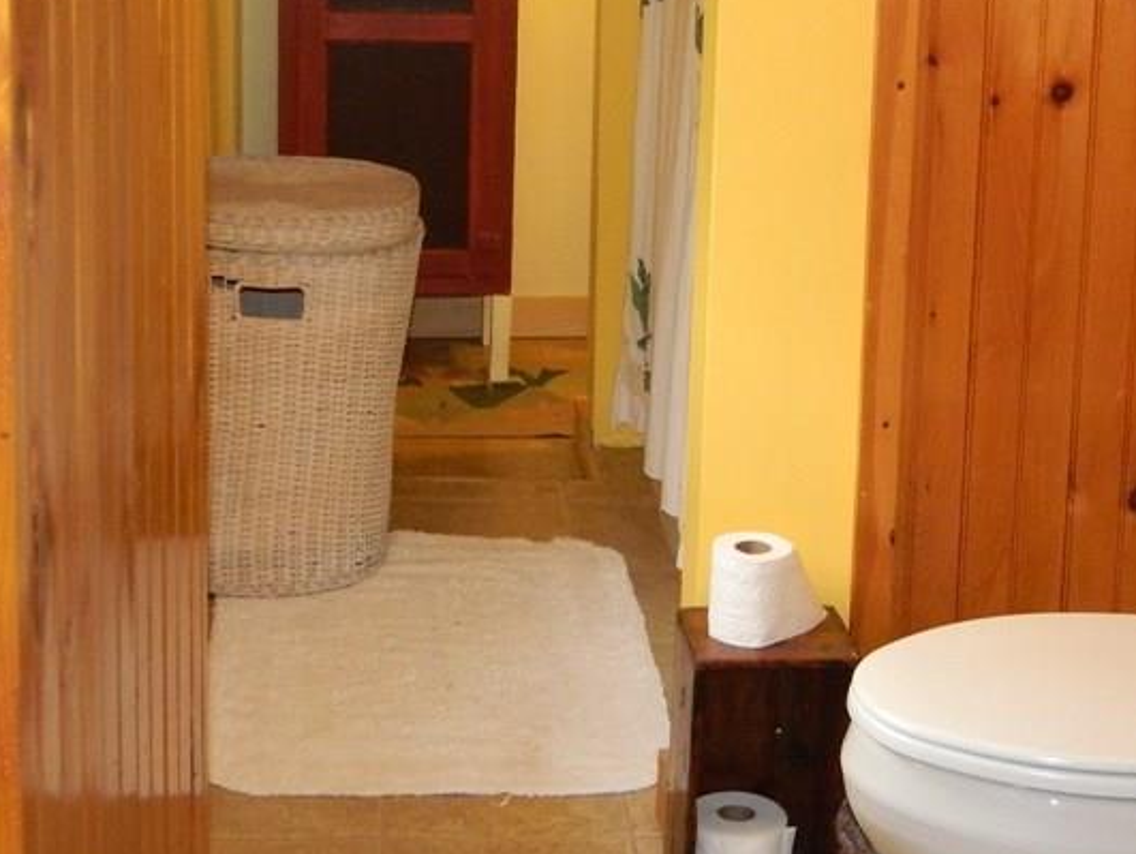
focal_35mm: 79
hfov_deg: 24.6
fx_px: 2594
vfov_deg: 18.5
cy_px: 156
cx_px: 757
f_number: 3.5
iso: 400
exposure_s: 1/30
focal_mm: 7.3
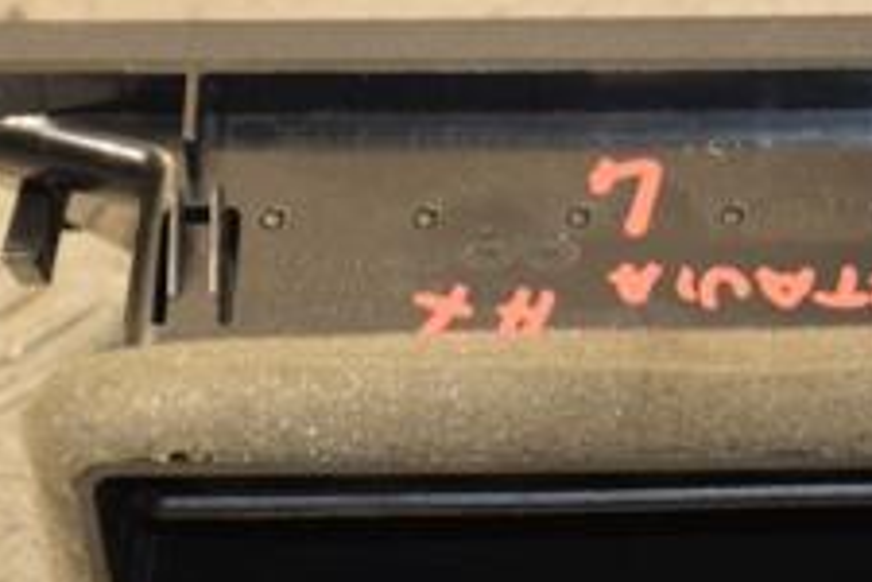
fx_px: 10181
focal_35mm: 420
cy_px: 260
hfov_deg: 4.9
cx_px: 632
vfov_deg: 3.3
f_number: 5.6
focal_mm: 105
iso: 800
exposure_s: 1/100
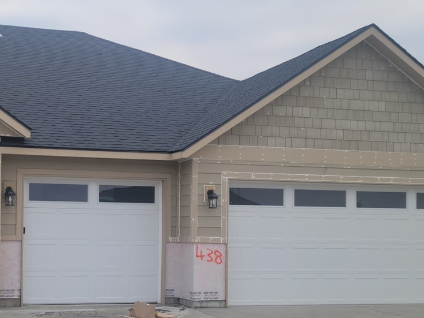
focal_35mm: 61
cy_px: 218
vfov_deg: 23.9
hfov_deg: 31.0
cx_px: 96
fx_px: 747
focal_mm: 5.9
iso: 25
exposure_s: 1/120
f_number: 2
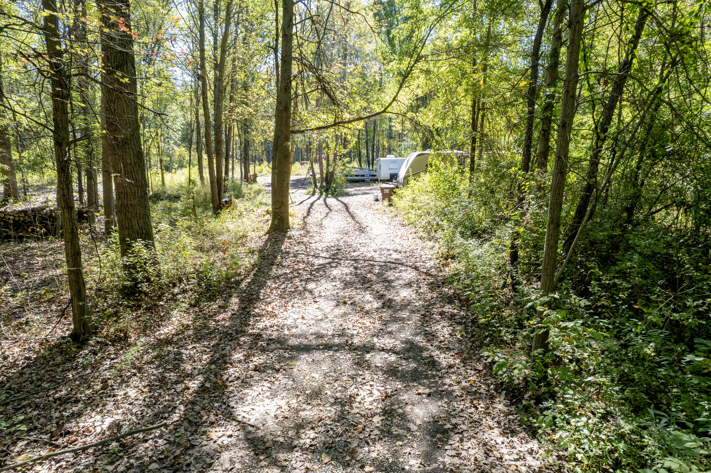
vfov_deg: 57.2
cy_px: 236
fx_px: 434
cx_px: 356
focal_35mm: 22
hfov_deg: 78.6
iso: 100
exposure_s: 1/160
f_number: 2.8
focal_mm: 8.38
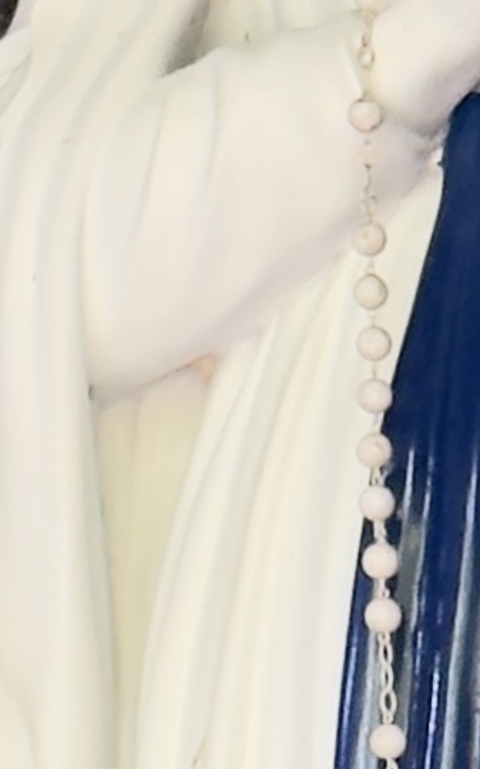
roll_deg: -1.4
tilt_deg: +6.7
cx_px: 722
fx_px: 7962
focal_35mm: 380
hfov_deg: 3.4
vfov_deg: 5.5
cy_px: 1297
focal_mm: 6.76
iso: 160
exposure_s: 1/60
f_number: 1.78
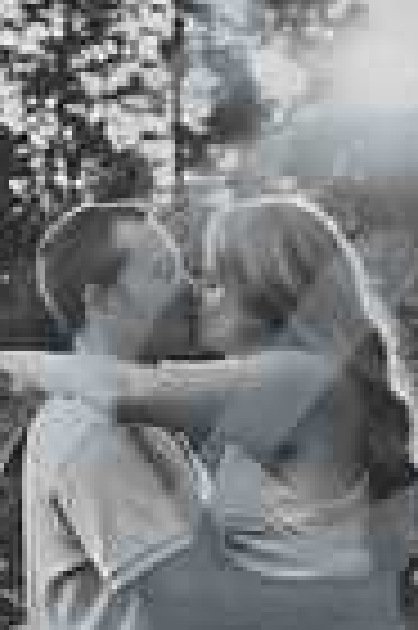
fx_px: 2130
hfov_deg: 11.1
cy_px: 612
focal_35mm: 122
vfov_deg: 16.5
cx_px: 0
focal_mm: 38
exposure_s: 1/1600
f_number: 2.8
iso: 200
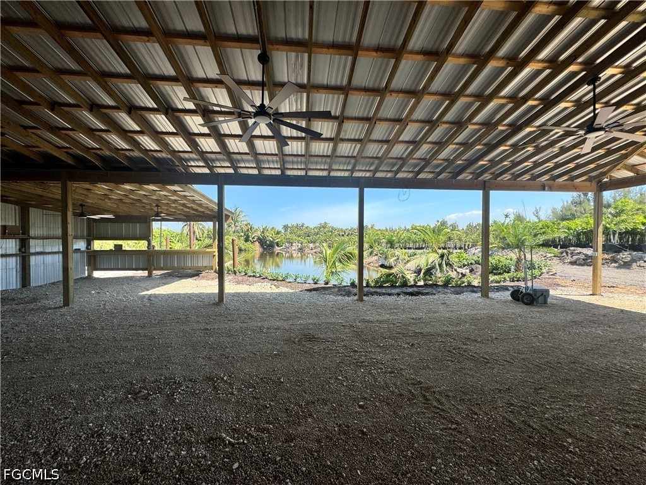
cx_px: 323
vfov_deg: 85.7
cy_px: 242
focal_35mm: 14
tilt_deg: -1.9
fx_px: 261
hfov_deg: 102.1
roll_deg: -0.1
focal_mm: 2.22
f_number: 2.2
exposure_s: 1/821
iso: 40
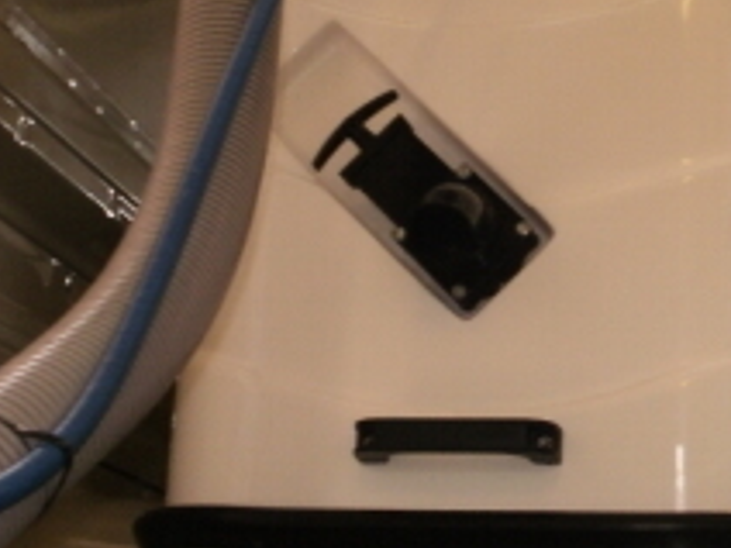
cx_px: 693
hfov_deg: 21.9
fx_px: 1837
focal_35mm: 87
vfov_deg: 17.0
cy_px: 303
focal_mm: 6.3
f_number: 3.5
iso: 125
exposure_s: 1/30
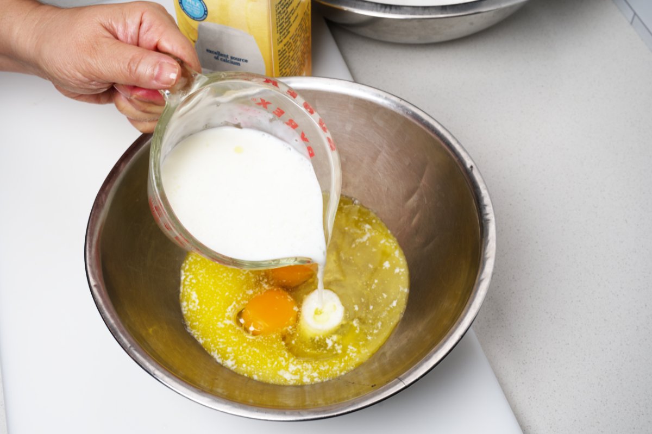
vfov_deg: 33.4
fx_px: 724
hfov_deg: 48.5
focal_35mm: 40
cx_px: 326
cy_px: 217
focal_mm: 40
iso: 200
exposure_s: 1/160
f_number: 11
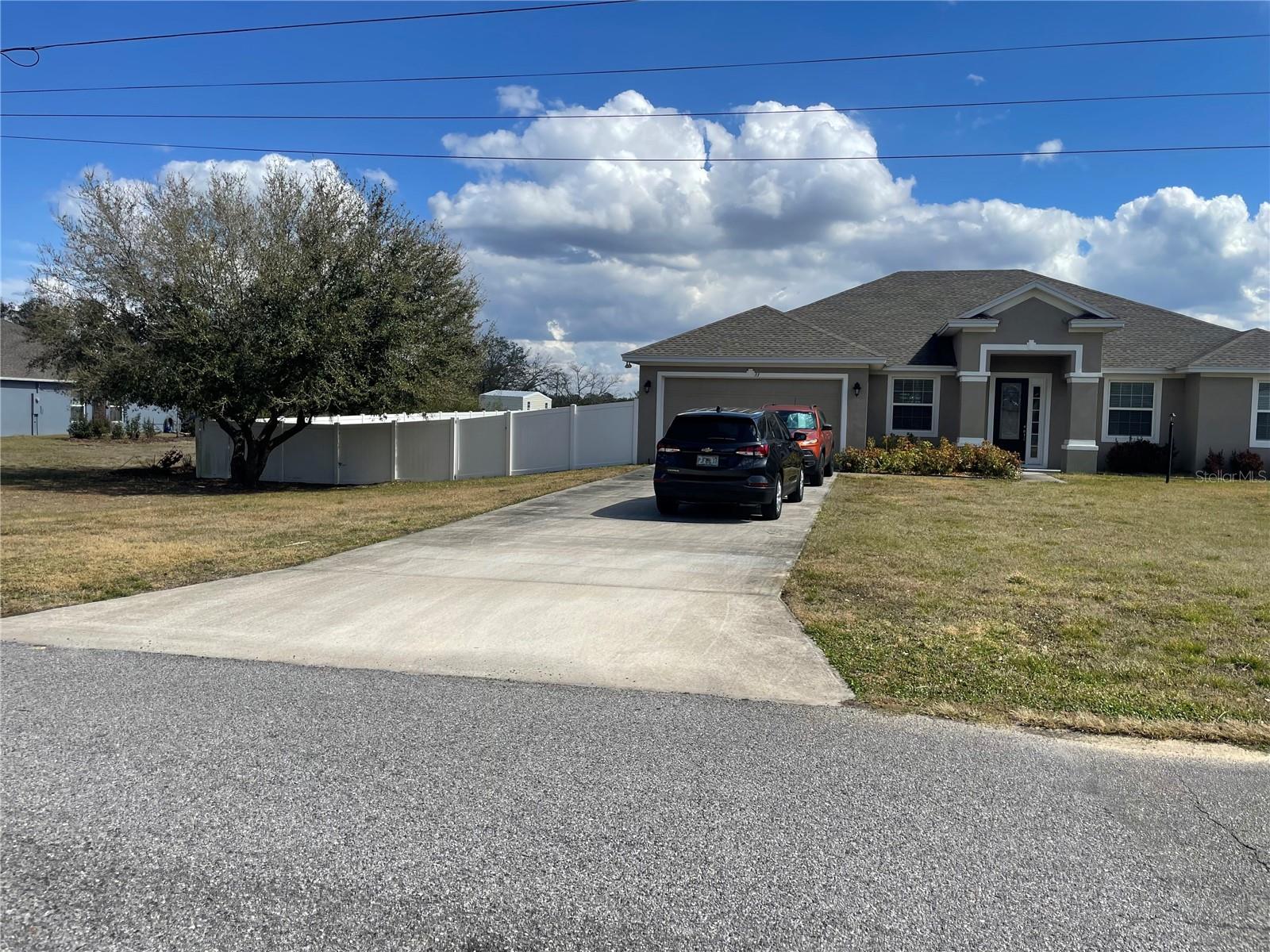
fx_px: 954
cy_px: 476
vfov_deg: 53.1
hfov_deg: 67.3
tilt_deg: -3.1
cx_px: 635
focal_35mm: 26
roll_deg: -1.5
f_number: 1.6
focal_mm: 4.2
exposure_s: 1/5051
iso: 32
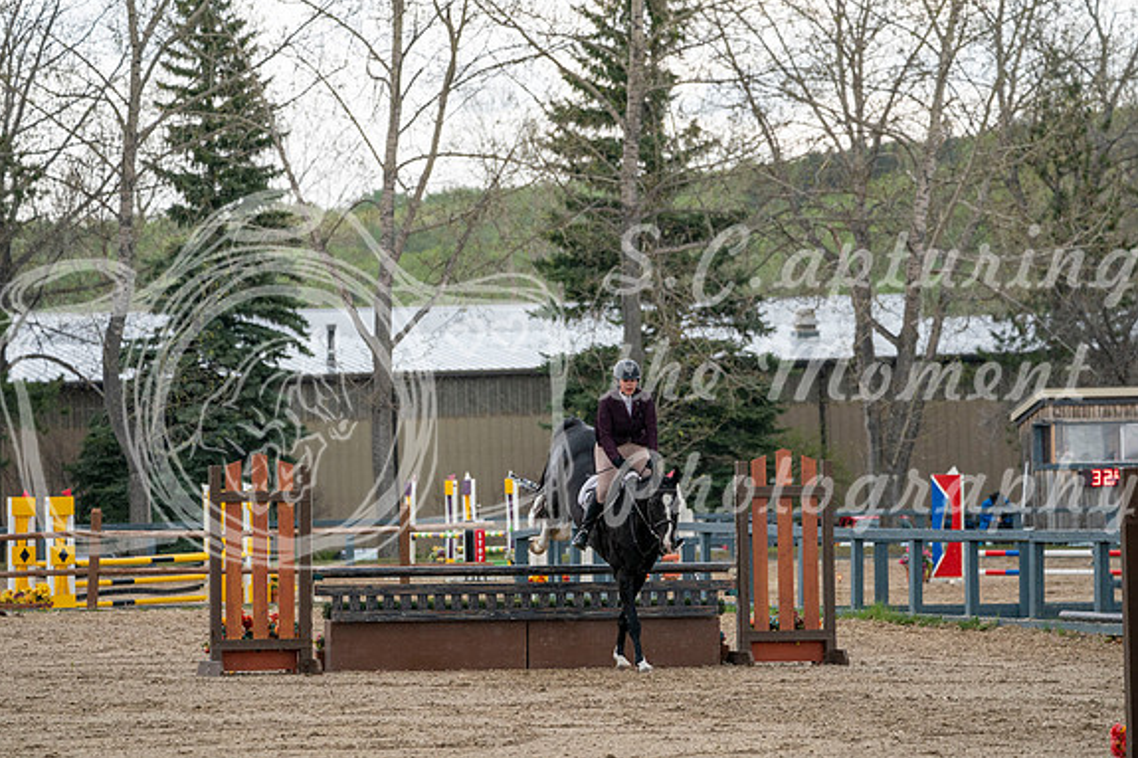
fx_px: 7047
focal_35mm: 223
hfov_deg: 9.2
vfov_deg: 6.2
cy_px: 379
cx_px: 566
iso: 1600
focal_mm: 221
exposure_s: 1/1250
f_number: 5.6
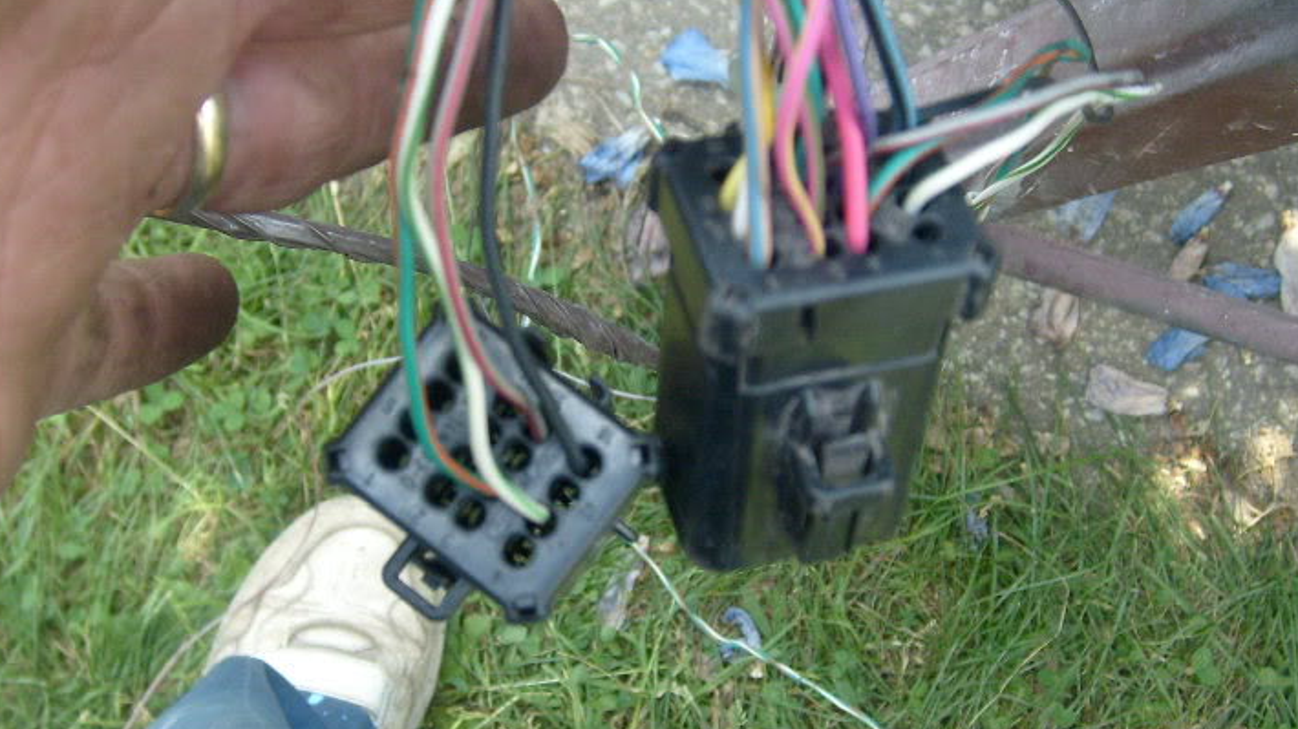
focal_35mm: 55
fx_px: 1893
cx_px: 645
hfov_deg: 37.9
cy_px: 429
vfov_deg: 21.8
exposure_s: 1/125
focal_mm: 5.8
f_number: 2.8
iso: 80
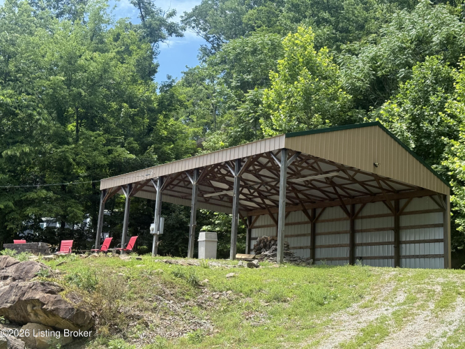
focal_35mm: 48
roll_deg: -4.0
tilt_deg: +12.8
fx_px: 645
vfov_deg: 30.3
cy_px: 174
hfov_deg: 39.7
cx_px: 232
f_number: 1.78
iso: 100
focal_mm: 6.76
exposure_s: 1/1513
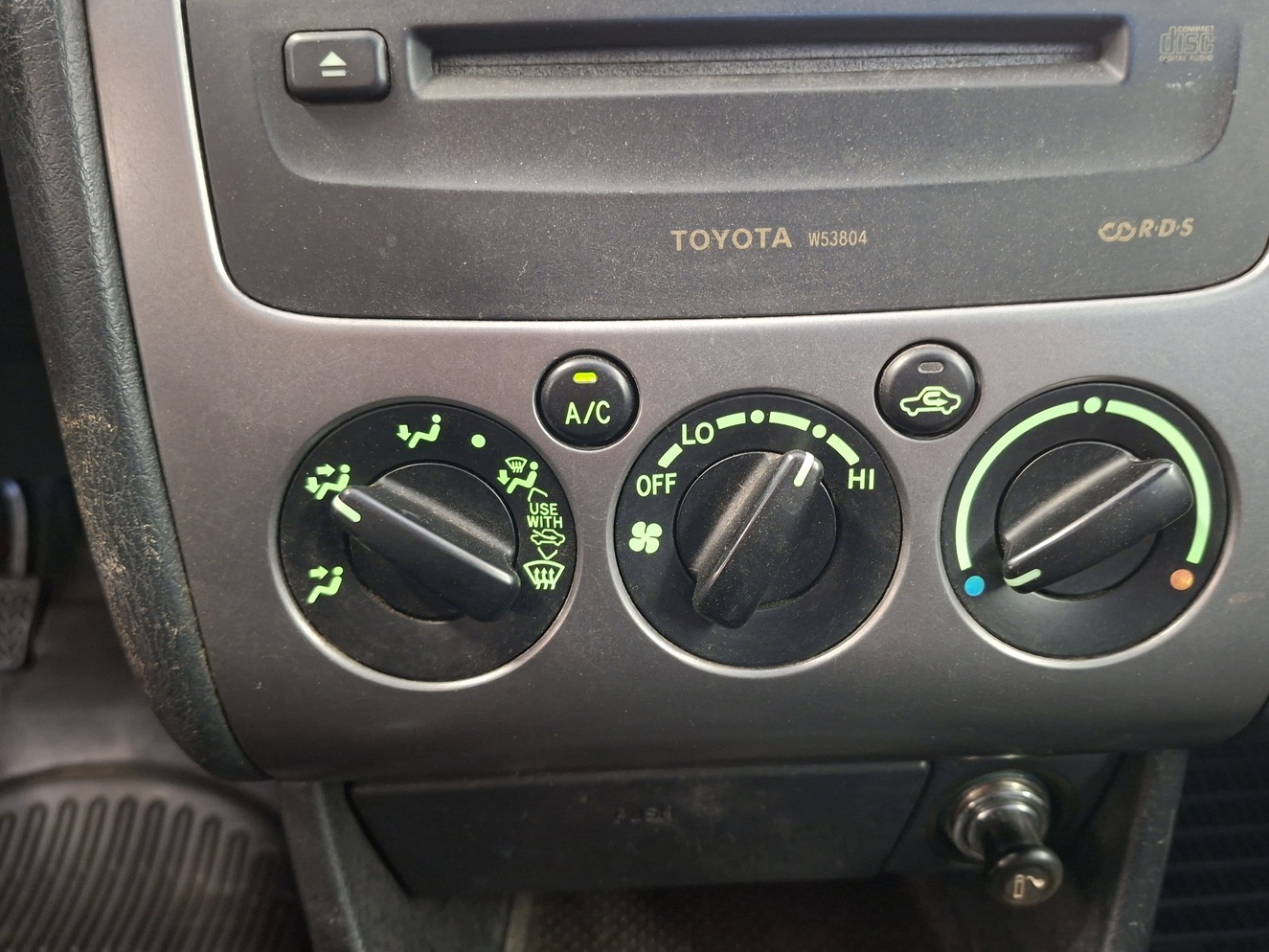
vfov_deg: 54.9
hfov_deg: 69.3
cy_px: 479
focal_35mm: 25
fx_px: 917
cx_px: 680
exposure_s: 1/24
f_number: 1.8
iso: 640
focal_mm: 5.54
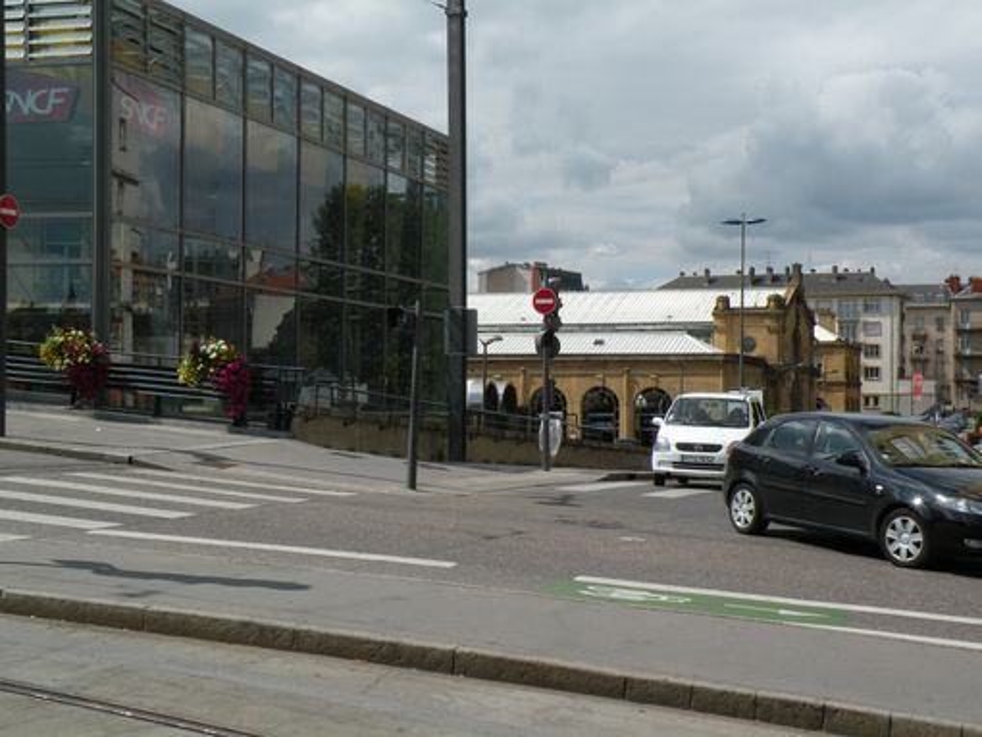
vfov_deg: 26.1
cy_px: 368
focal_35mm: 56
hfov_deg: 34.3
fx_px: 1589
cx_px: 491
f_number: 7.1
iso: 64
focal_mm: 9.8
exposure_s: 1/370
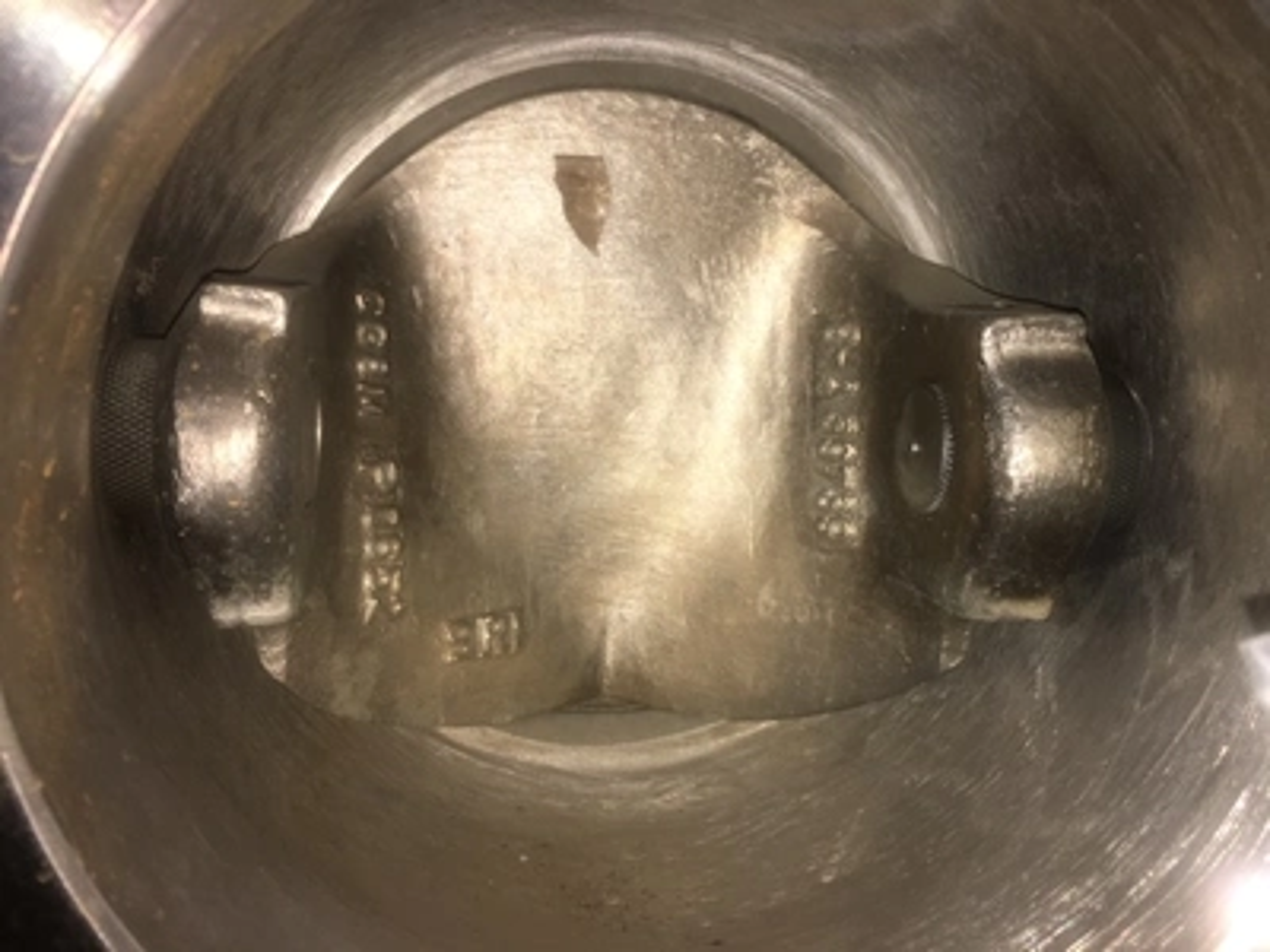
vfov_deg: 48.2
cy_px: 476
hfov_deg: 61.7
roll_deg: -9.8
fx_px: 1064
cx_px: 635
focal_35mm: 29
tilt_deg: -16.0
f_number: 2.2
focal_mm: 4.15
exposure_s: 1/42
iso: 25
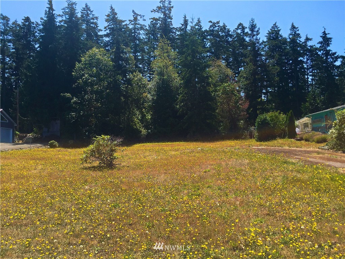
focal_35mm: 29
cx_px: 172
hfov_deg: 61.7
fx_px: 289
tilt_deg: +3.2
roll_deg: +0.4
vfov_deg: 48.2
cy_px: 130
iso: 32
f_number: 2.2
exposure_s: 1/1522
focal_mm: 4.15
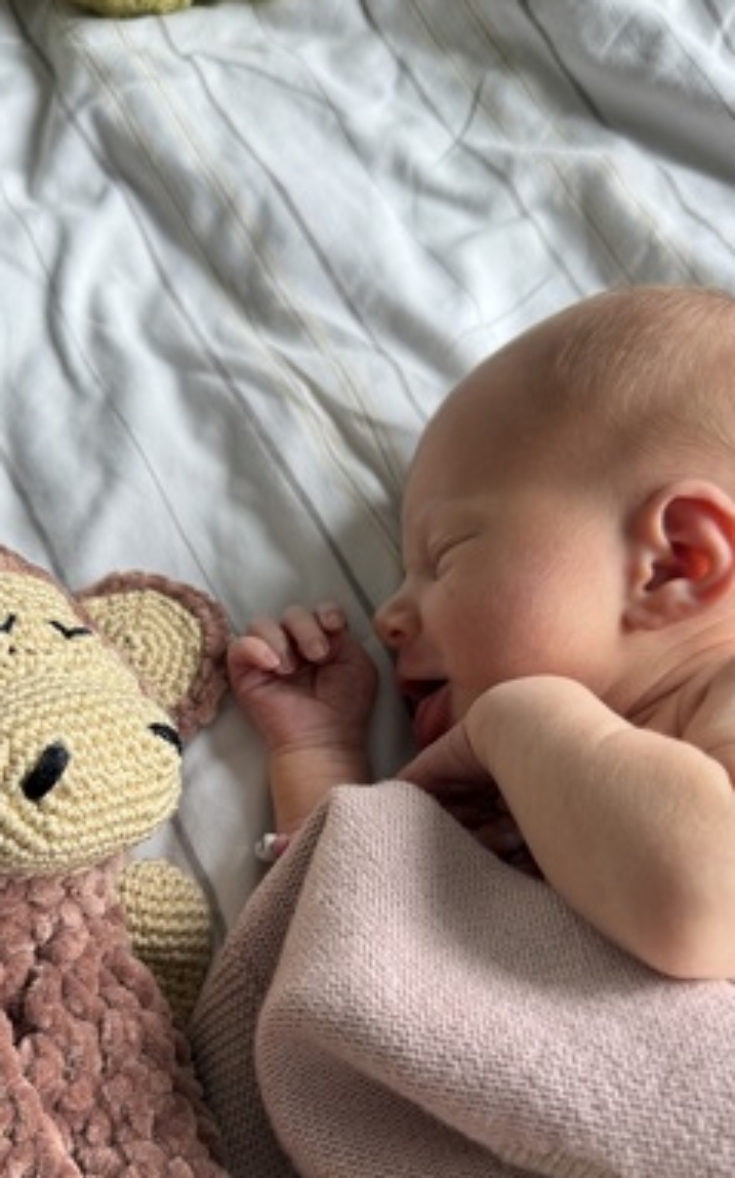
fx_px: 995
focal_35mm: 31
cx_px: 332
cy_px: 686
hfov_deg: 40.5
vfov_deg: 60.9
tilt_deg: -64.9
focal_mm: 6.76
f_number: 1.78
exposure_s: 1/180
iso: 64
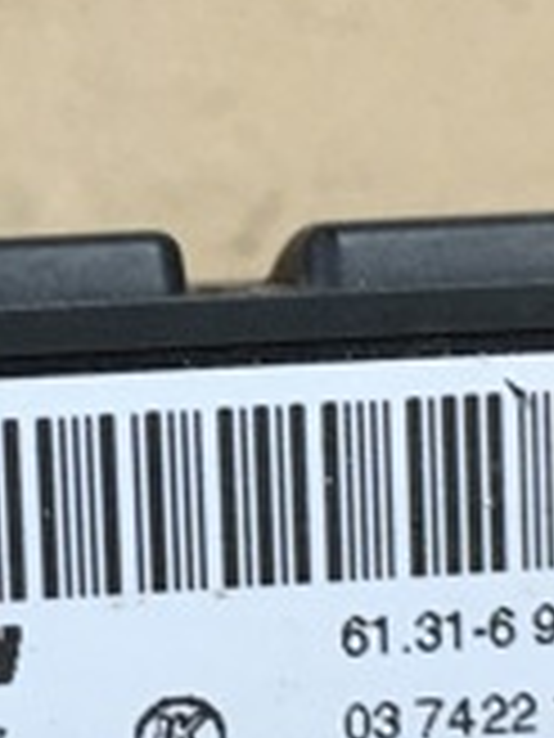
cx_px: 95
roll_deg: -1.4
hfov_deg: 13.0
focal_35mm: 113
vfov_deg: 17.4
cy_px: 470
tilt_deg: -29.4
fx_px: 2411
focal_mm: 4.15
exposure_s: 1/33
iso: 50
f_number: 2.2
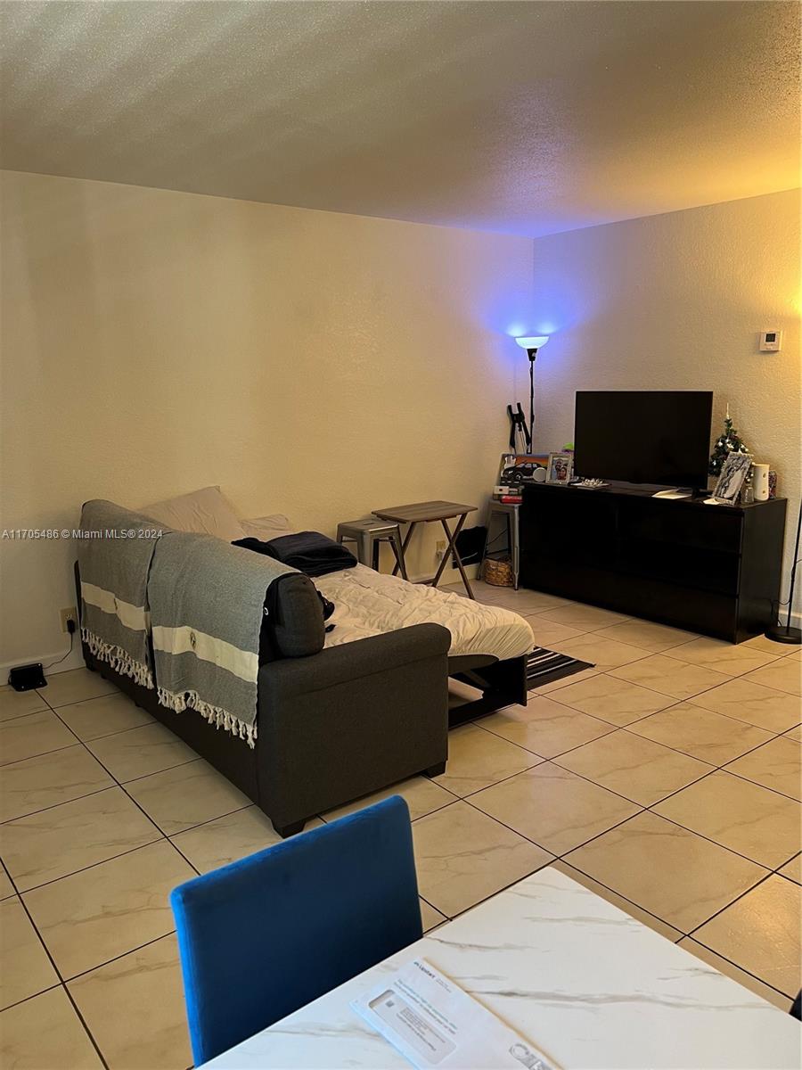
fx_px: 803
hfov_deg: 53.1
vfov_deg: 67.3
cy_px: 535
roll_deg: +1.6
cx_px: 401
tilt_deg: -11.3
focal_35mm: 26
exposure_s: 1/60
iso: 125
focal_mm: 5.7
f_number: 1.5
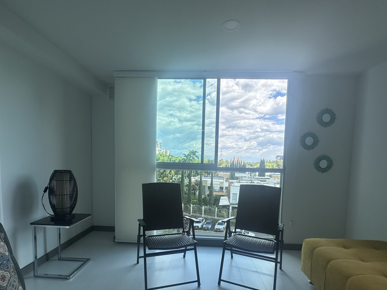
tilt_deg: -4.6
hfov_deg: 84.7
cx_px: 192
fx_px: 212
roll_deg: -1.0
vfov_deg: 67.9
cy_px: 175
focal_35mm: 19
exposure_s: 1/801
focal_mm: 2.22
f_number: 2.2
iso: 40
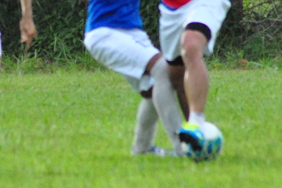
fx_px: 3173
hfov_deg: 5.1
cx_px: 141
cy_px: 94
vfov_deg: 3.4
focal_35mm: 405
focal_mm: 270
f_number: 7.1
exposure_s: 1/800
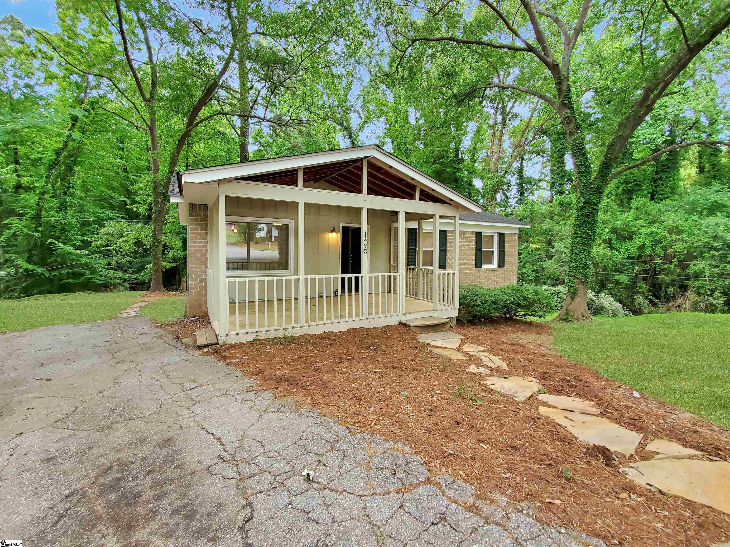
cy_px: 274
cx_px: 365
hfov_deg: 106.2
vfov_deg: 89.9
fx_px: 274
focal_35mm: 13
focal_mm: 1.8
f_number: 2.2
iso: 80
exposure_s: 1/50
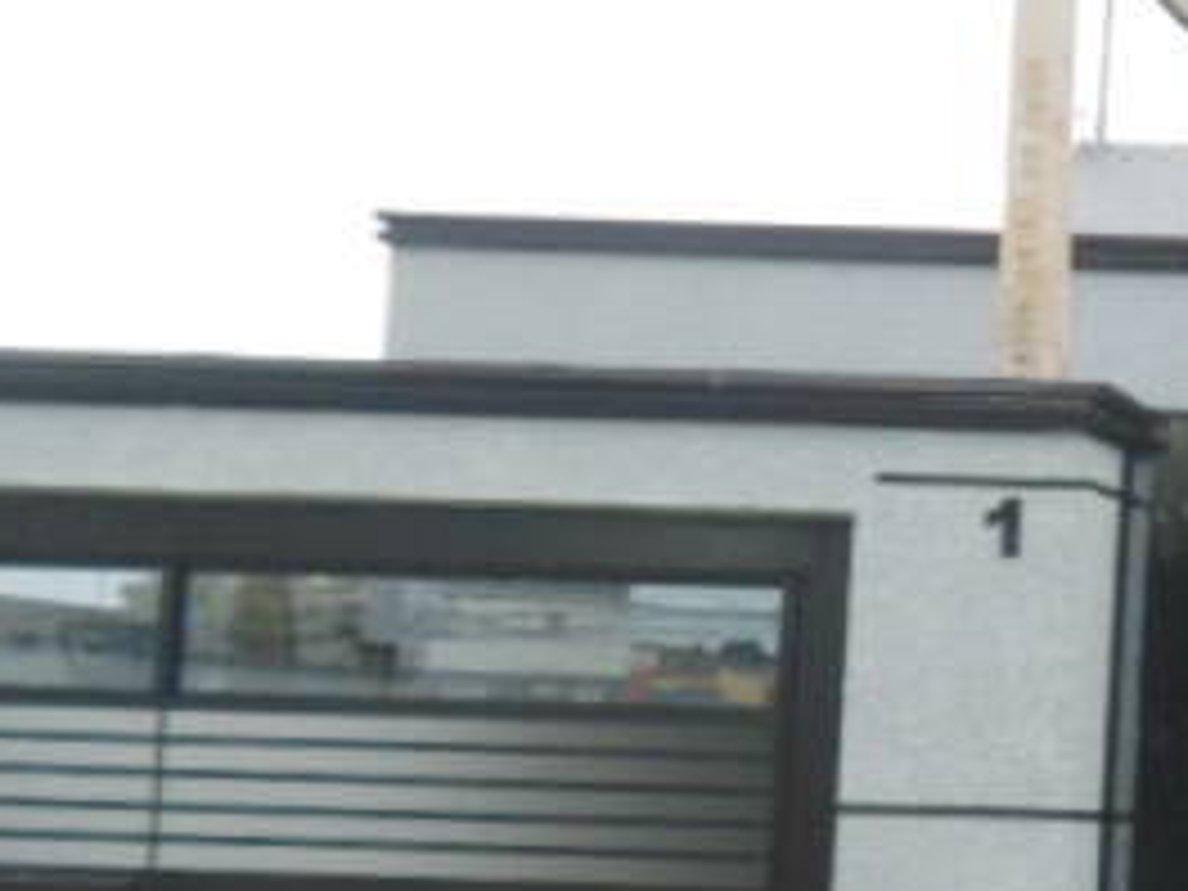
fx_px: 3329
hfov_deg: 17.7
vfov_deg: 15.2
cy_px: 594
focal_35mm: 97
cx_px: 1890
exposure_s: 1/750
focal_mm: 4.5
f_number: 2.5
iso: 80
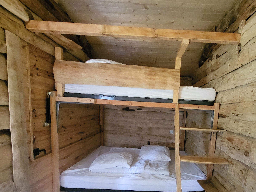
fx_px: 133
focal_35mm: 18
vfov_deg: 69.7
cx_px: 156
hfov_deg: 86.4
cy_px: 127
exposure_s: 1/25
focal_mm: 1.74
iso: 800
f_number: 2.2
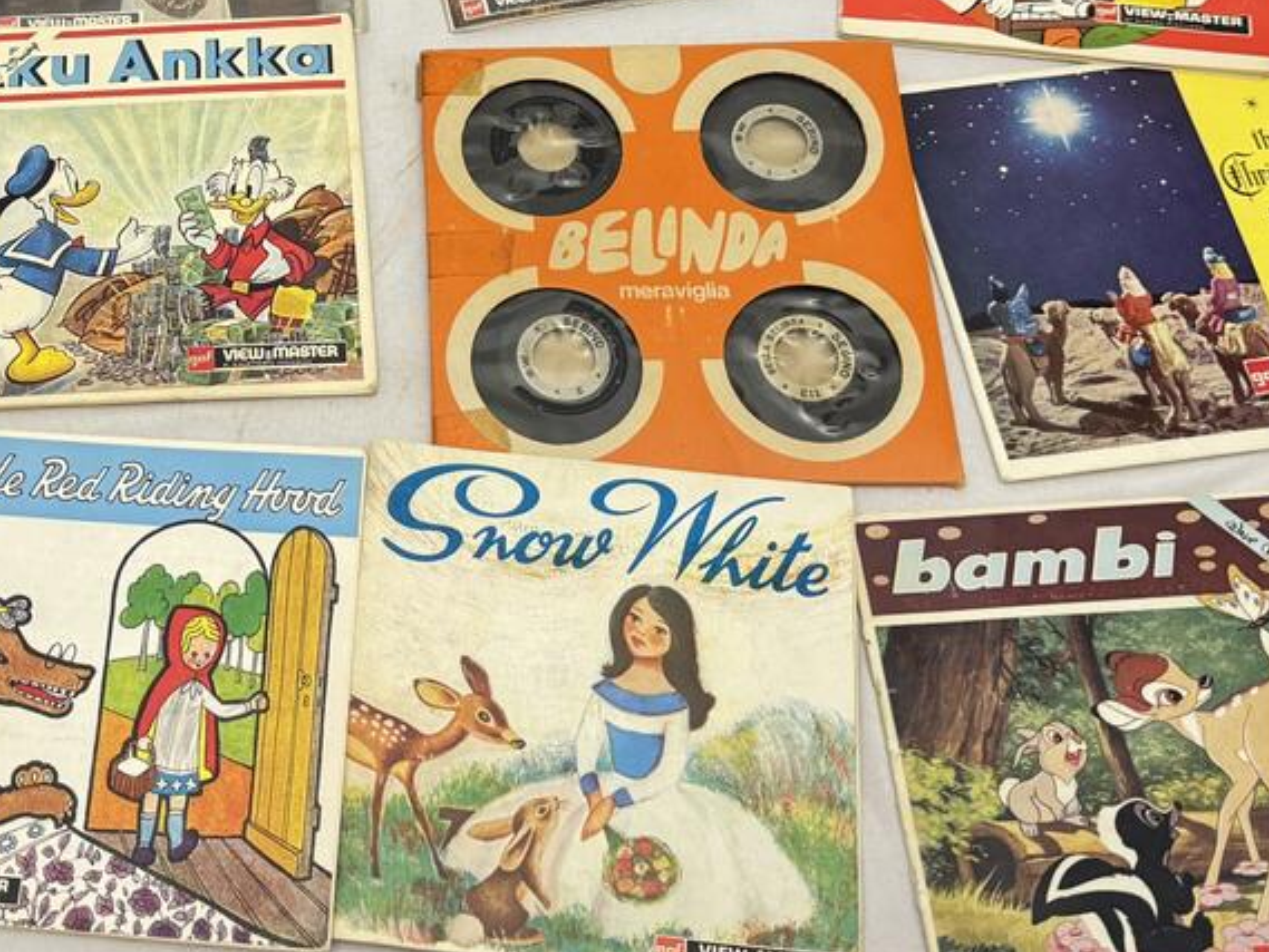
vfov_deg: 26.4
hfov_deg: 34.7
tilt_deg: -62.0
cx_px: 294
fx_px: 1980
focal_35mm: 54
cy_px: 152
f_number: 1.78
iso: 200
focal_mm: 6.76
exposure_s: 1/50
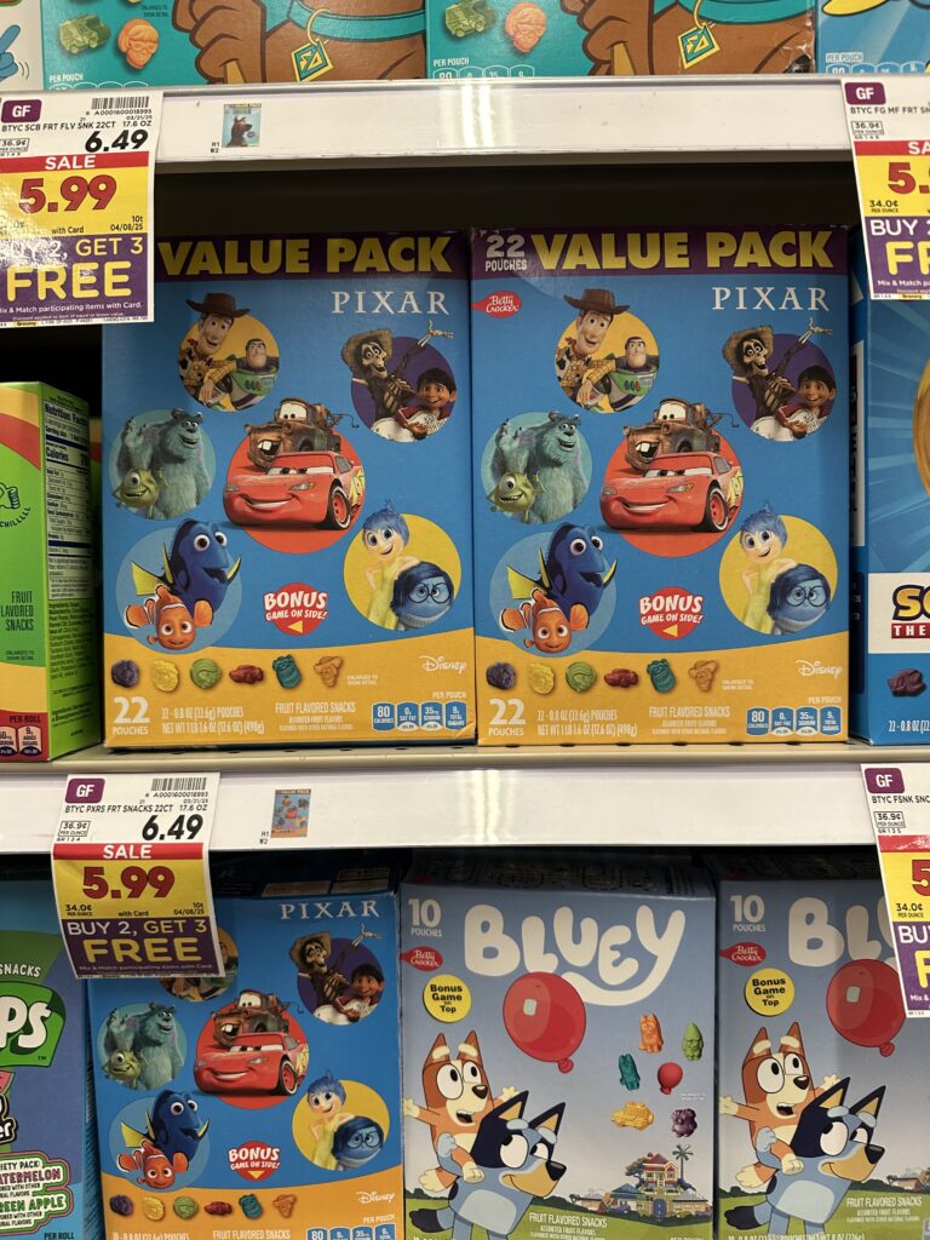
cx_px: 465
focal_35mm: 24
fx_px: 860
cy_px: 620
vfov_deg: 71.6
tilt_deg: -6.5
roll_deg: -0.6
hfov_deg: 56.8
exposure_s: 1/60
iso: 160
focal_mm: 6.86
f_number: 1.78
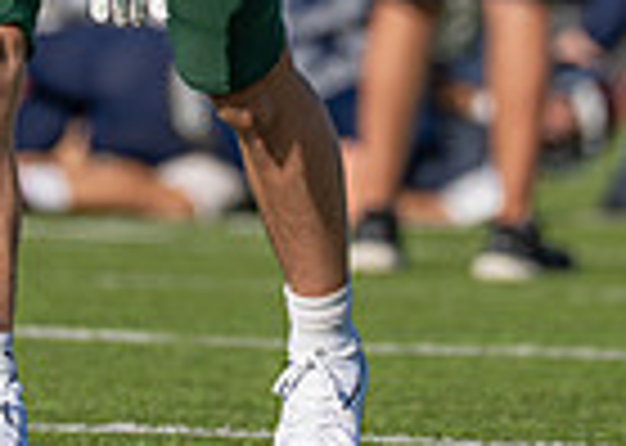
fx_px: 19556
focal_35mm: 1101
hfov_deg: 1.8
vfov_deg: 1.3
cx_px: 146
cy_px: -287
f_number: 2.8
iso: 160
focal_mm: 200
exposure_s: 1/3200
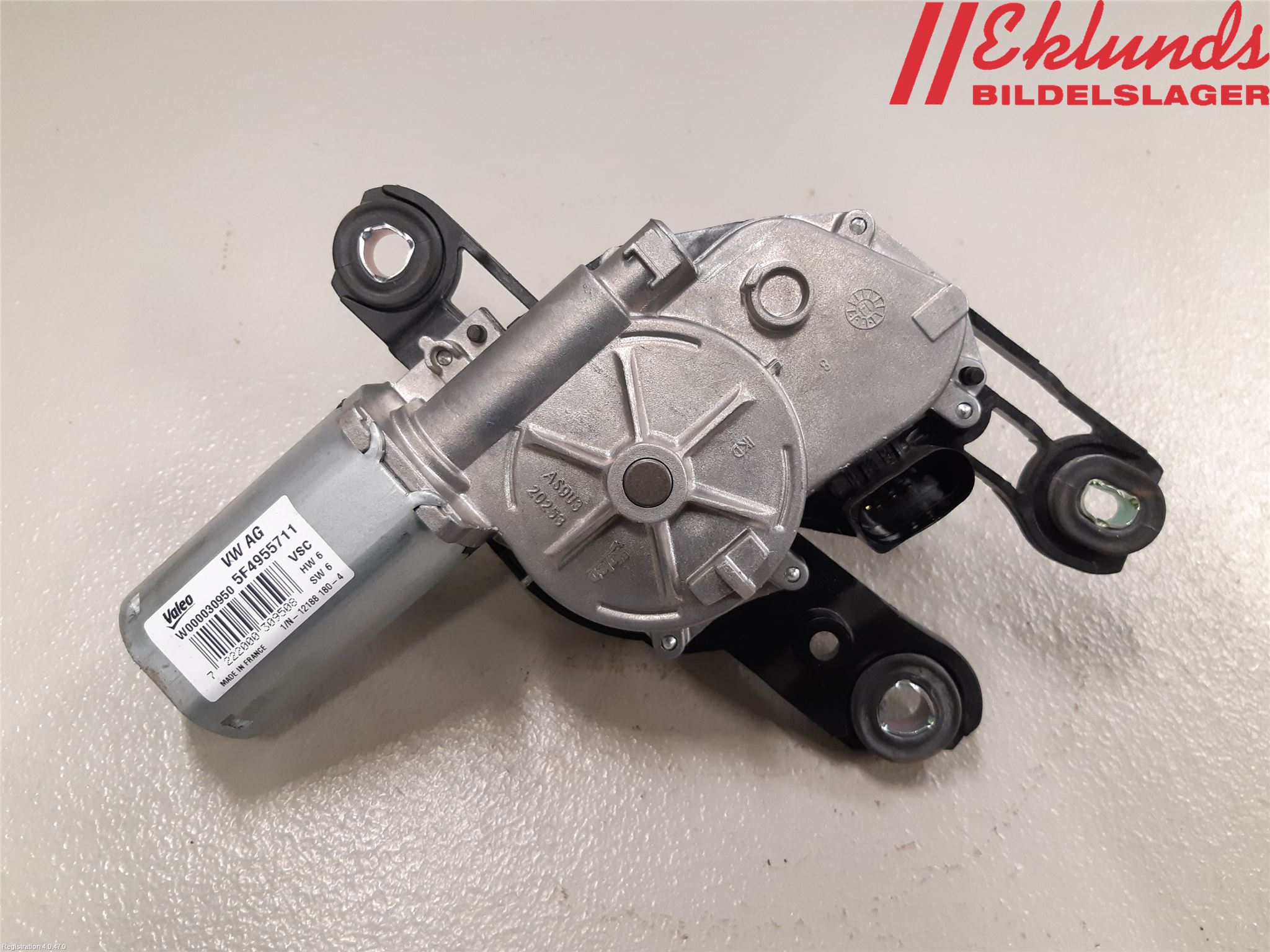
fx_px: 954
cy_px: 476
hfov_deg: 67.3
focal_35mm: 26
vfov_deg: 53.1
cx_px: 635
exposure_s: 1/50
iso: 200
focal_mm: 3.93
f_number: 1.7
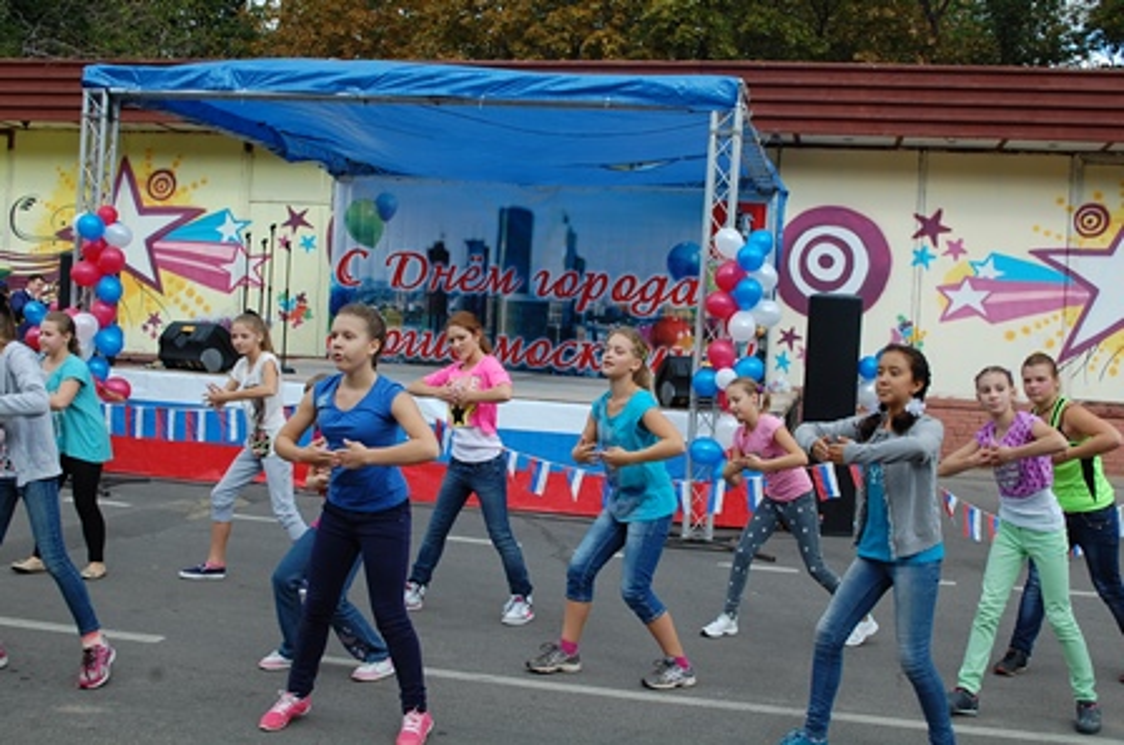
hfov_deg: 46.5
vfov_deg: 31.8
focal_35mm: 42
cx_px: 562
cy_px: 372
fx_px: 1309
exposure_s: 1/200
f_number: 7.1
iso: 200
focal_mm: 28
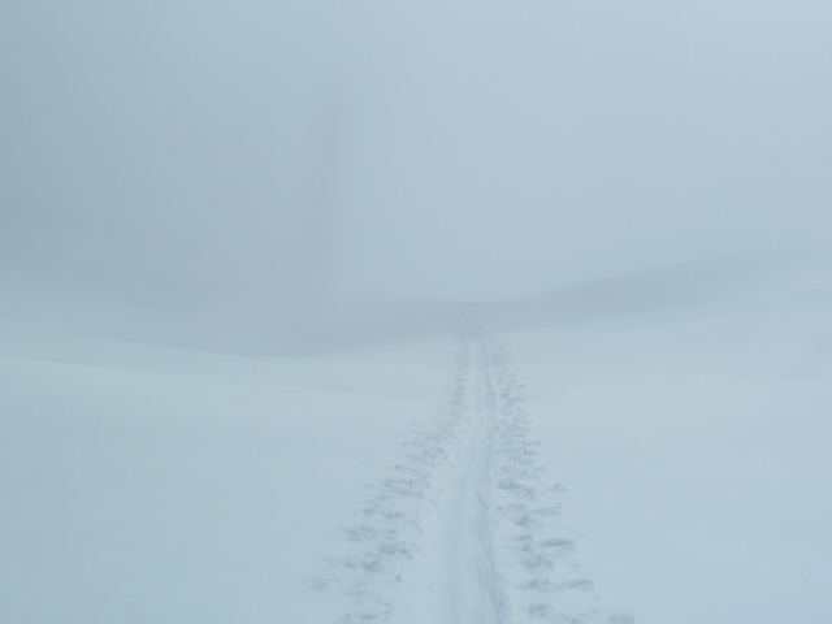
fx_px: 961
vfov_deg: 36.0
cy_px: 312
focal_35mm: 40
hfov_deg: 46.8
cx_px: 416
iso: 80
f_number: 6.3
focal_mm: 6.5
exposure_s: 1/2000
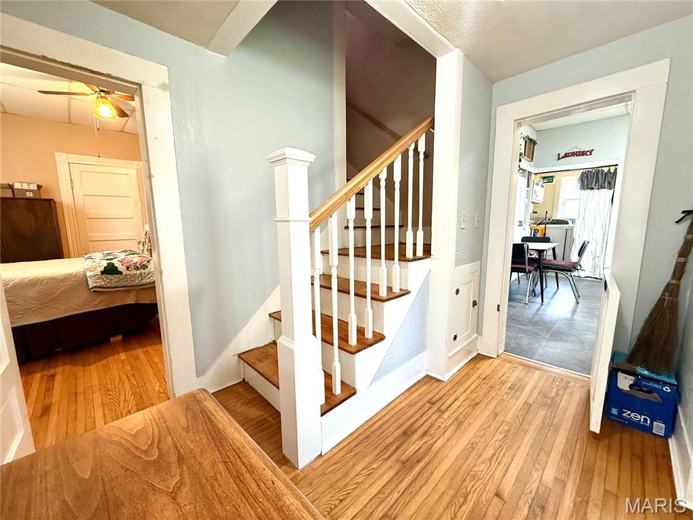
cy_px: 260
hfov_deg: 102.1
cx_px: 346
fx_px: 280
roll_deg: +0.9
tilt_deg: -7.3
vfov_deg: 85.7
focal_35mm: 14
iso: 200
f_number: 2.2
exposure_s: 1/60
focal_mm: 2.22
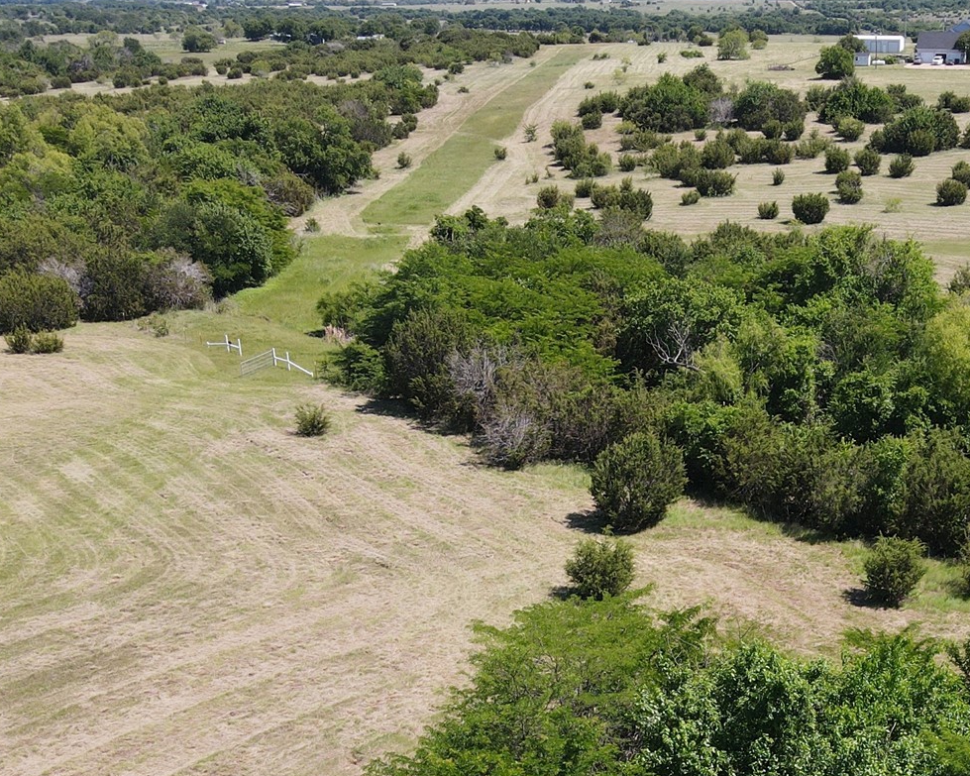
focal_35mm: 49
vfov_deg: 29.2
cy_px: 735
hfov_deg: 36.7
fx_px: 1407
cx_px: 779
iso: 100
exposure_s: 1/400
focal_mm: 4.5
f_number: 2.8
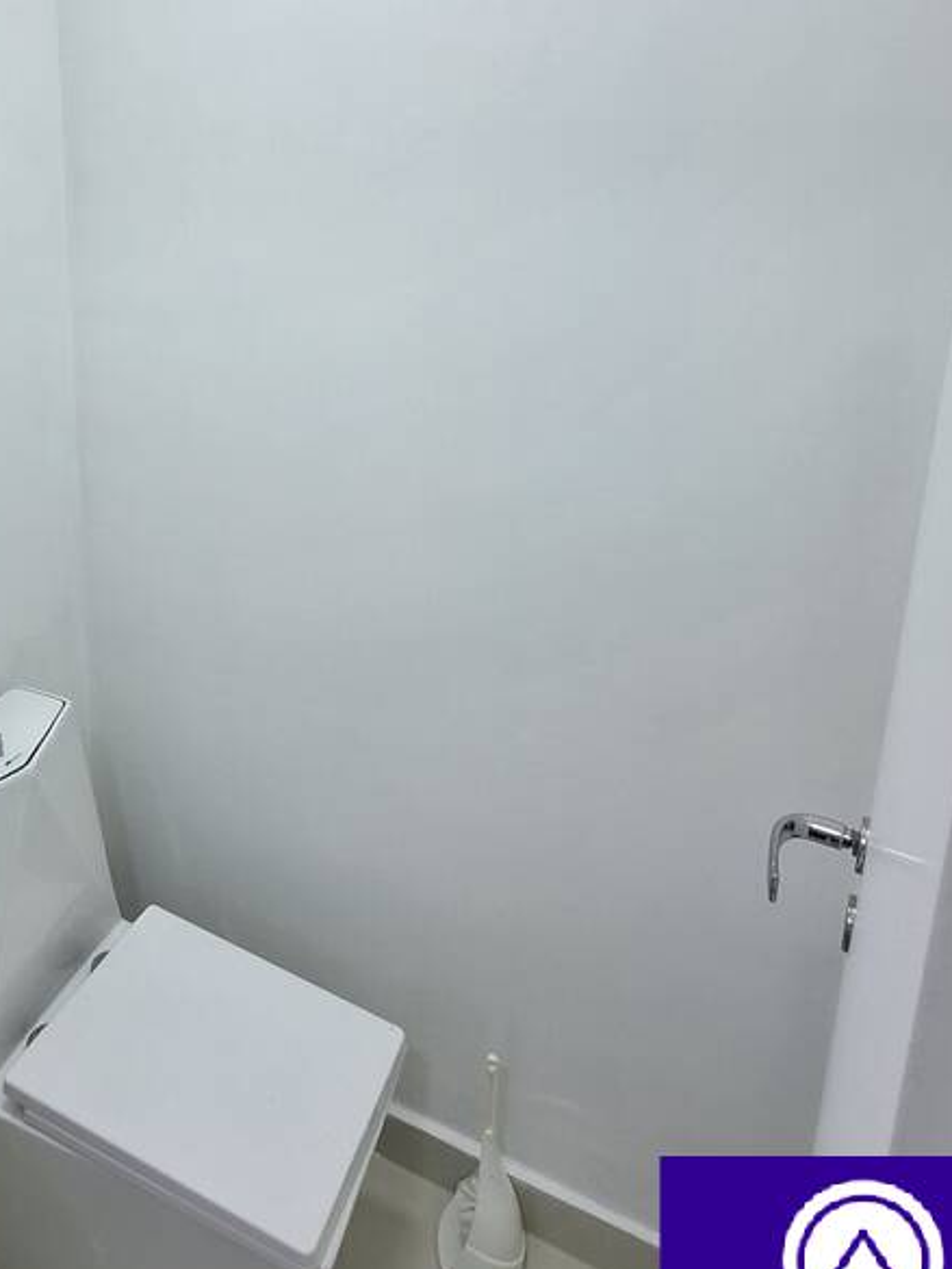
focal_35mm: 24
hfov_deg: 53.9
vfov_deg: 69.5
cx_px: 226
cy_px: 423
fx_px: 880
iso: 50
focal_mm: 1.74
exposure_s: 1/40
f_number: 2.2
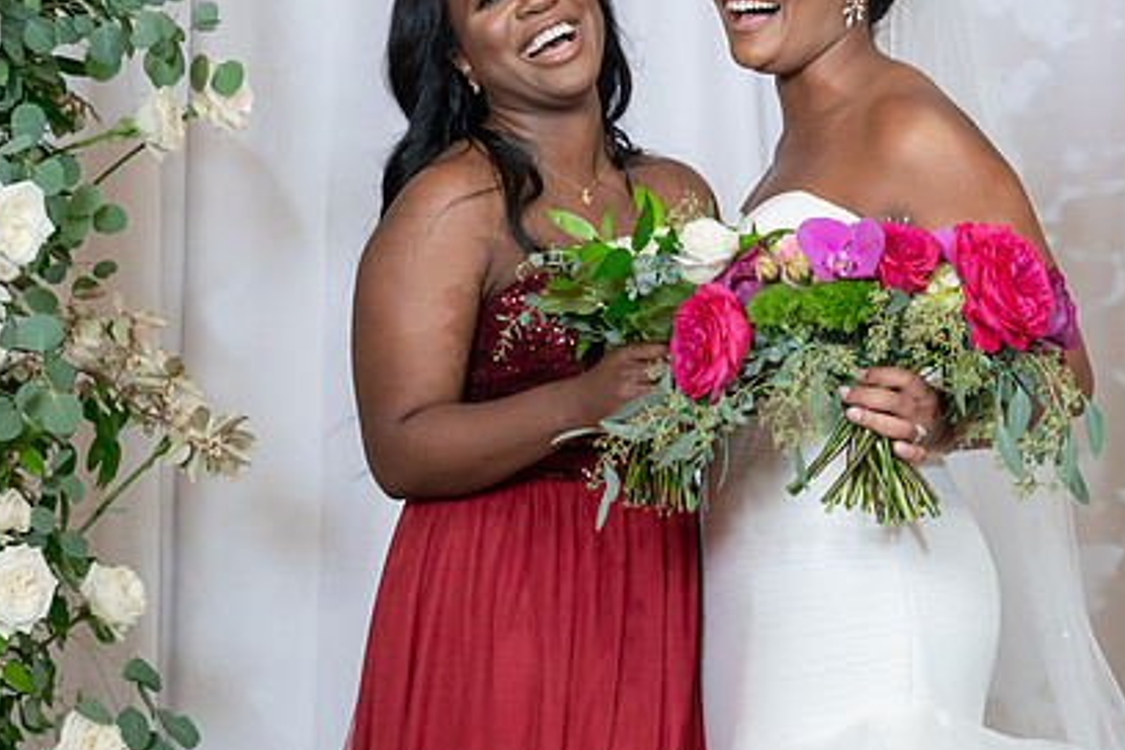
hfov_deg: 19.9
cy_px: 174
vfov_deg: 13.4
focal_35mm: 102
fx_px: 3187
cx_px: 812
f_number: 5.6
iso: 2000
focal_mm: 64
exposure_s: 1/200
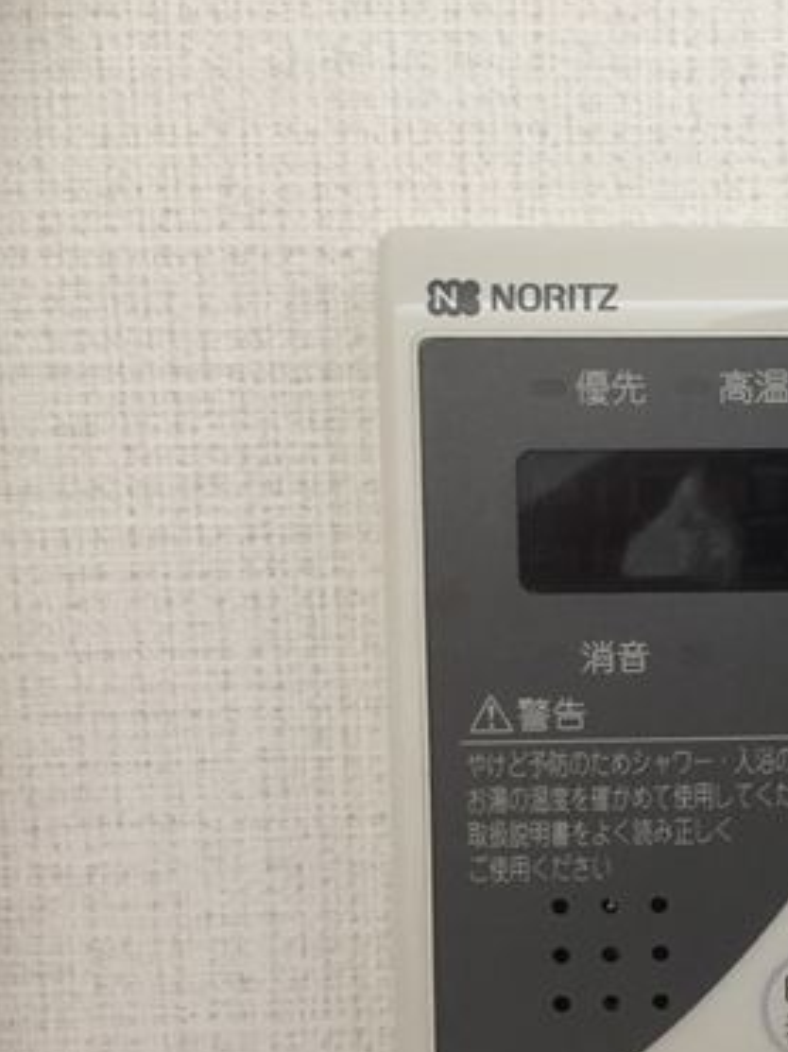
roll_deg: -0.4
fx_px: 1518
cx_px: 833
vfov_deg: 38.2
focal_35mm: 50
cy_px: 573
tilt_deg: -6.5
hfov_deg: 27.0
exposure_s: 1/33
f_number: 2.2
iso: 160
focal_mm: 4.15
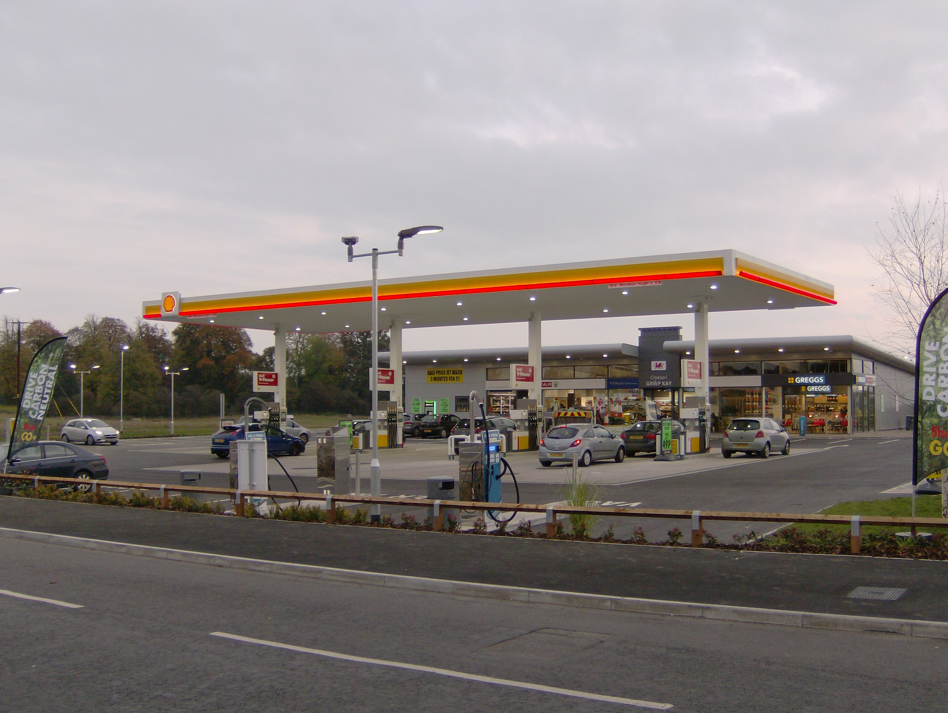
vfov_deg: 39.7
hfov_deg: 51.3
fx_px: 987
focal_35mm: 36
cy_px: 356
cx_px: 474
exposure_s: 1/81.9
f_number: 2.8
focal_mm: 6
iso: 100
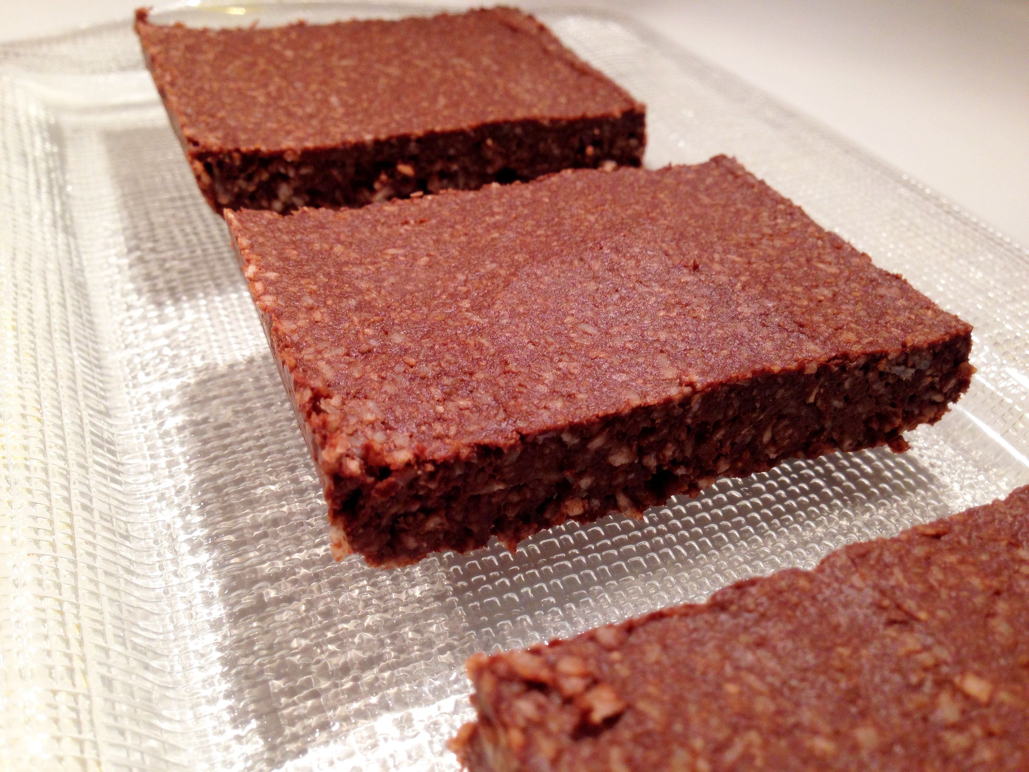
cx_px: 514
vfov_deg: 42.9
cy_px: 386
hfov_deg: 55.4
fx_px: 981
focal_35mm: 33
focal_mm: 4.12
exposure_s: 1/20
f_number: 2.4
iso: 80
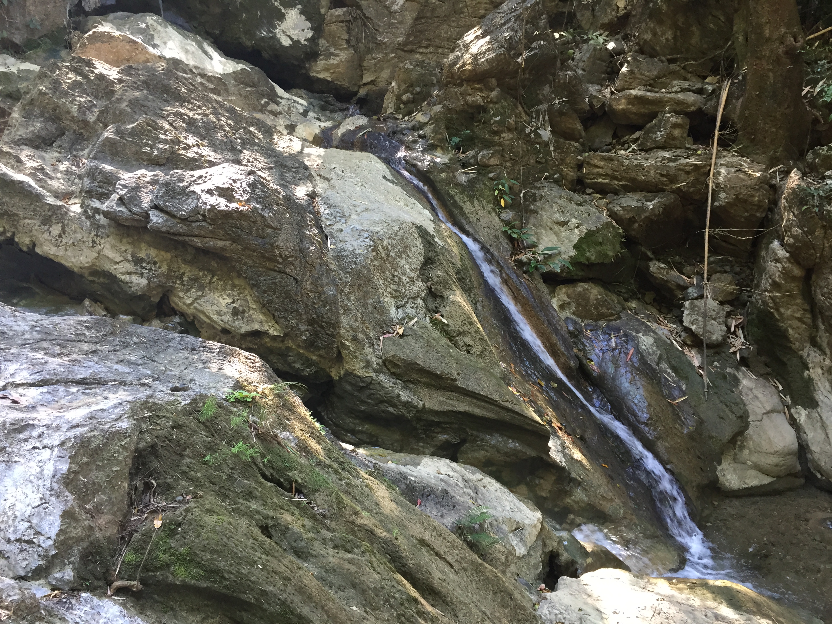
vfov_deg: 48.2
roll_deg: +4.0
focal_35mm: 29
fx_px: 697
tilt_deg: -15.5
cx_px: 416
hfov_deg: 61.7
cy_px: 312
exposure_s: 1/30
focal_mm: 4.15
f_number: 2.2
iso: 100
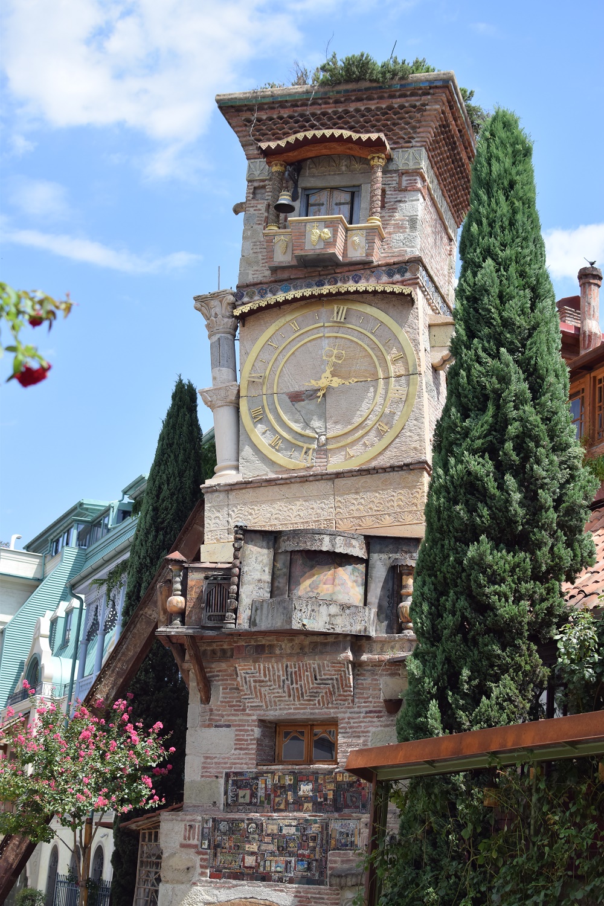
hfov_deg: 25.8
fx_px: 1321
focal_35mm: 52
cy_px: 453
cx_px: 302
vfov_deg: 37.9
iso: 400
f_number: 3.5
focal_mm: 35
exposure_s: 1/4000
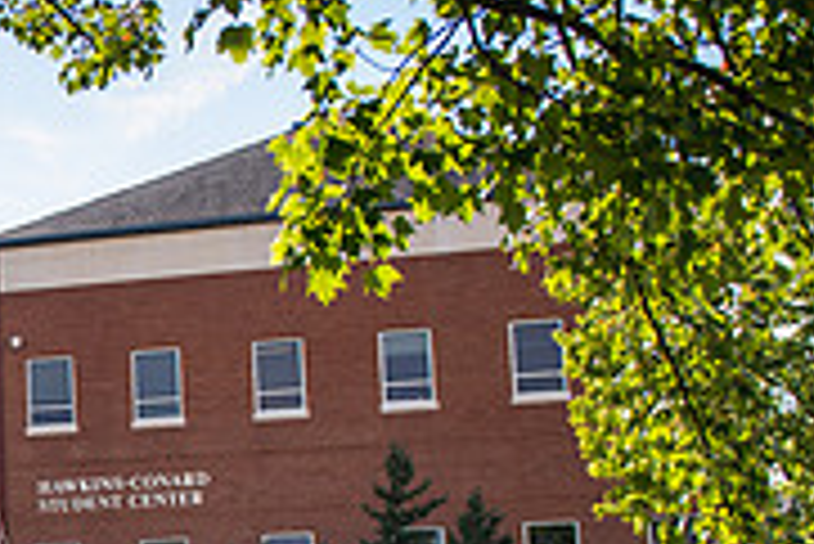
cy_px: 456
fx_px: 1742
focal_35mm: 77
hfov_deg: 23.5
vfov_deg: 17.6
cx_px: -225
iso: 50
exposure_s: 1/320
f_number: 3.5
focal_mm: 24
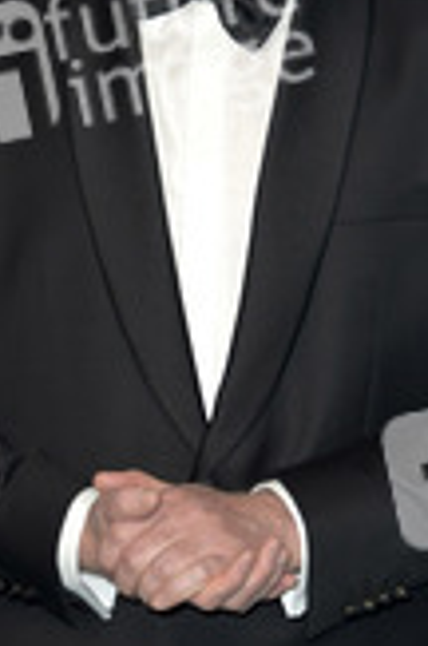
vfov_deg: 8.6
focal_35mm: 241
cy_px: 258
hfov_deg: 5.7
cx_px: 226
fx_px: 4316
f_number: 5.6
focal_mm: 98
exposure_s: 1/250
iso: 800
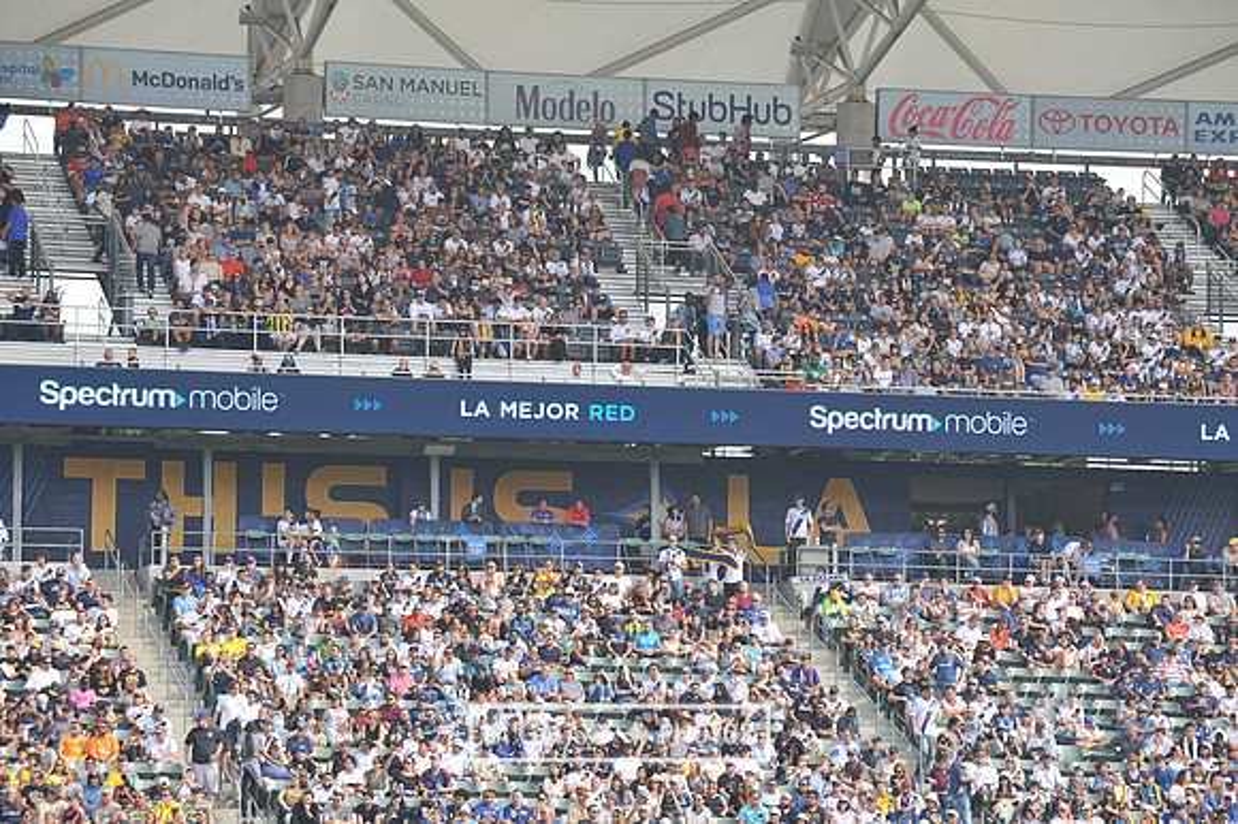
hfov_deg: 12.8
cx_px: 619
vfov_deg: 8.6
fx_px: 5499
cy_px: 412
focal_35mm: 160
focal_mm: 160
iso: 200
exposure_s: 1/200
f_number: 7.1
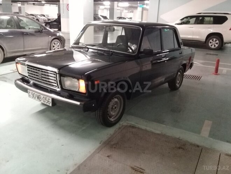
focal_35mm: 31
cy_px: 87
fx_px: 207
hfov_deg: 58.4
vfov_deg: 45.4
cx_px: 116
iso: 500
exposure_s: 1/17
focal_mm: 3.3
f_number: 2.2
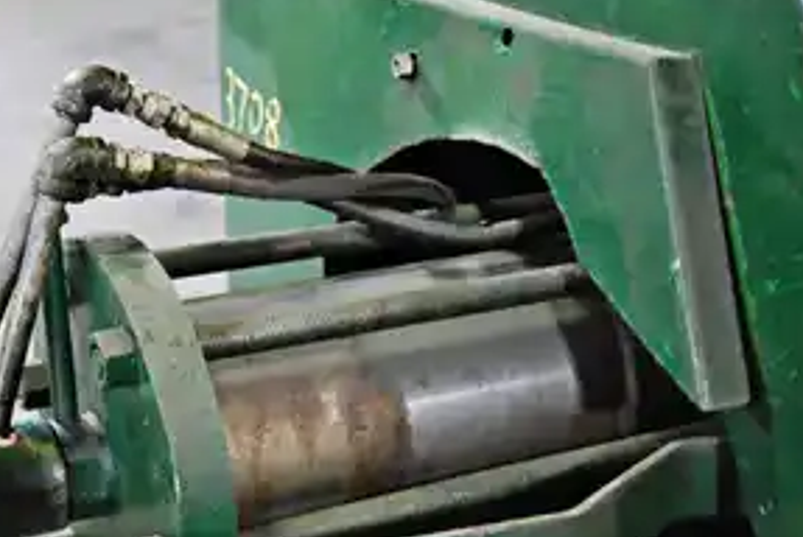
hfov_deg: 29.8
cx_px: 255
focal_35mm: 67
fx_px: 1496
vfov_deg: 20.3
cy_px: 364
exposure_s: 1/5
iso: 1600
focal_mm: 32
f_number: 4.2
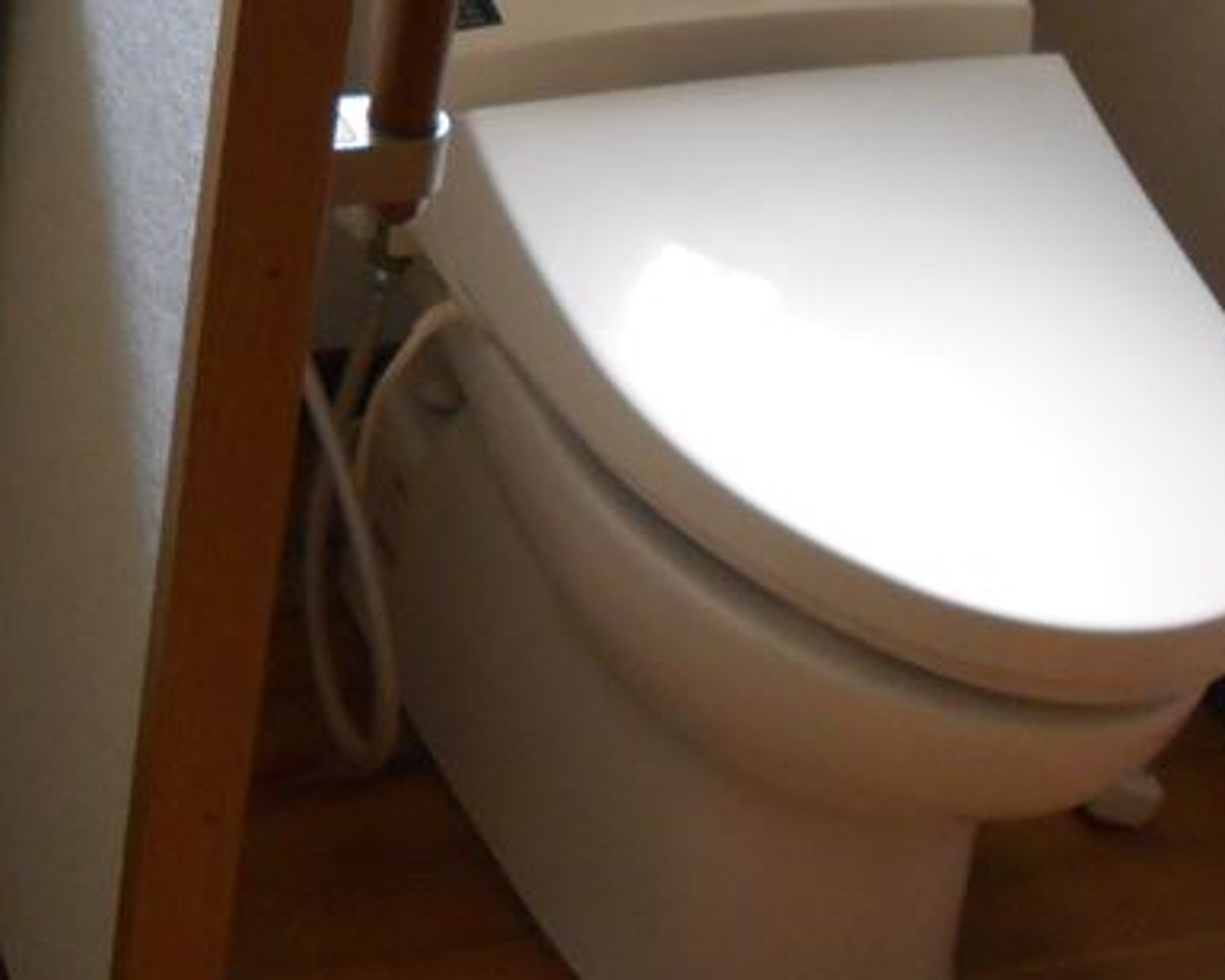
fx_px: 3082
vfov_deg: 17.5
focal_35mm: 85
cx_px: 38
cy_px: -92
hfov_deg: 21.8
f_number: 3.2
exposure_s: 1/30
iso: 220
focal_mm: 4.6
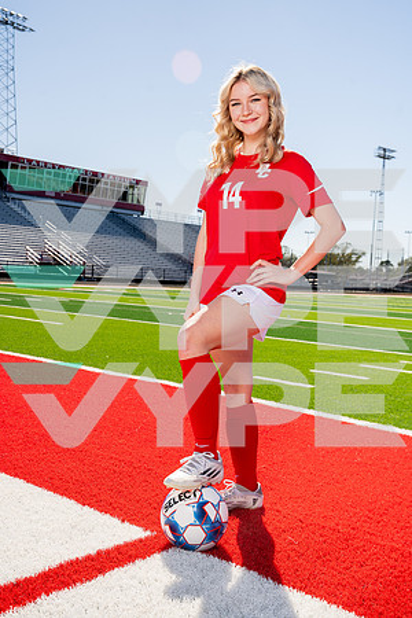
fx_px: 704
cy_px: 309
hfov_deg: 32.6
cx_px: 206
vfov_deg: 47.4
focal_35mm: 41
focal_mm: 41
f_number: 7.1
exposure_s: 1/250
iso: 100
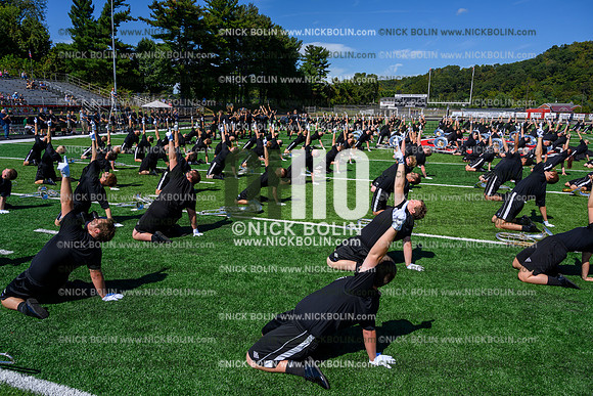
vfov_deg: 53.2
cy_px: 198
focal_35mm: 24
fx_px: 395
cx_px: 296
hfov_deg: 73.7
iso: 160
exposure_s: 1/640
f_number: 8
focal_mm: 24
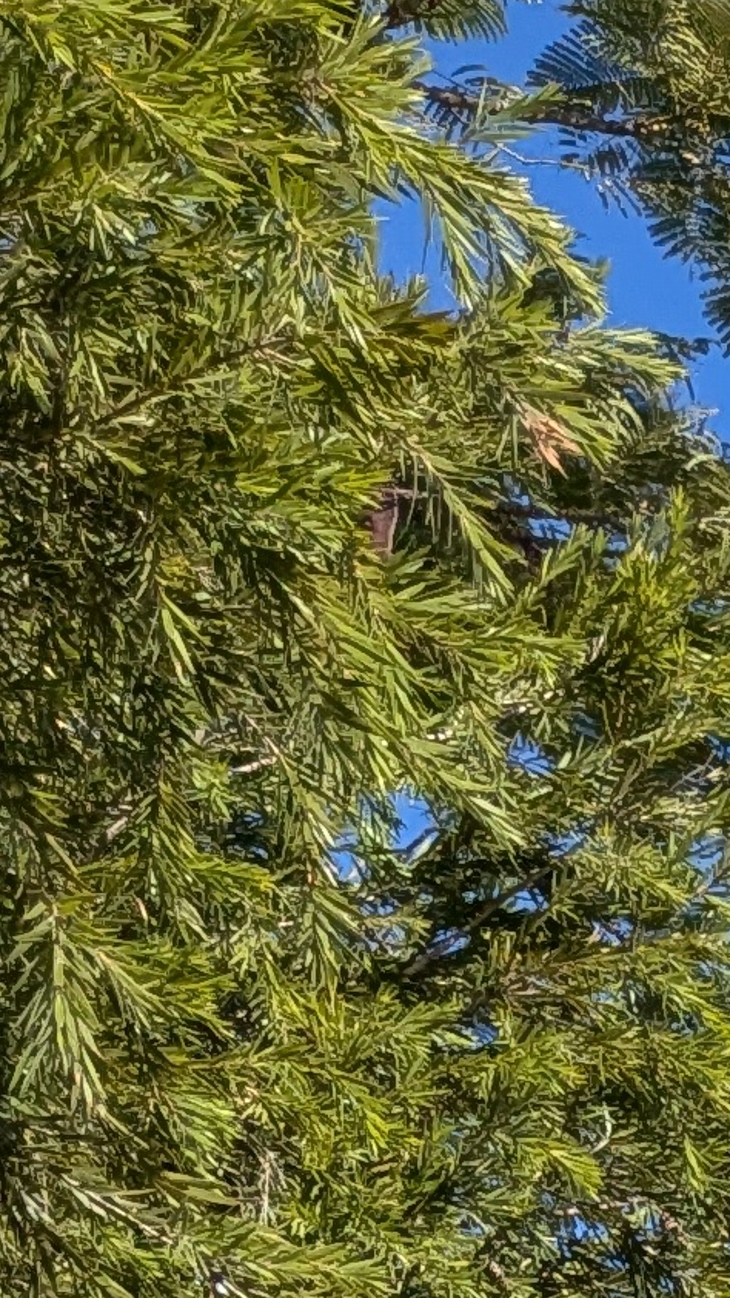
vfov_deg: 14.1
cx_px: 1768
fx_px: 4268
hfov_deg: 8.8
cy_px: 2731
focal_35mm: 124
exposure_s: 1/2193
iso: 29
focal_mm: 4.53
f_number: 1.7
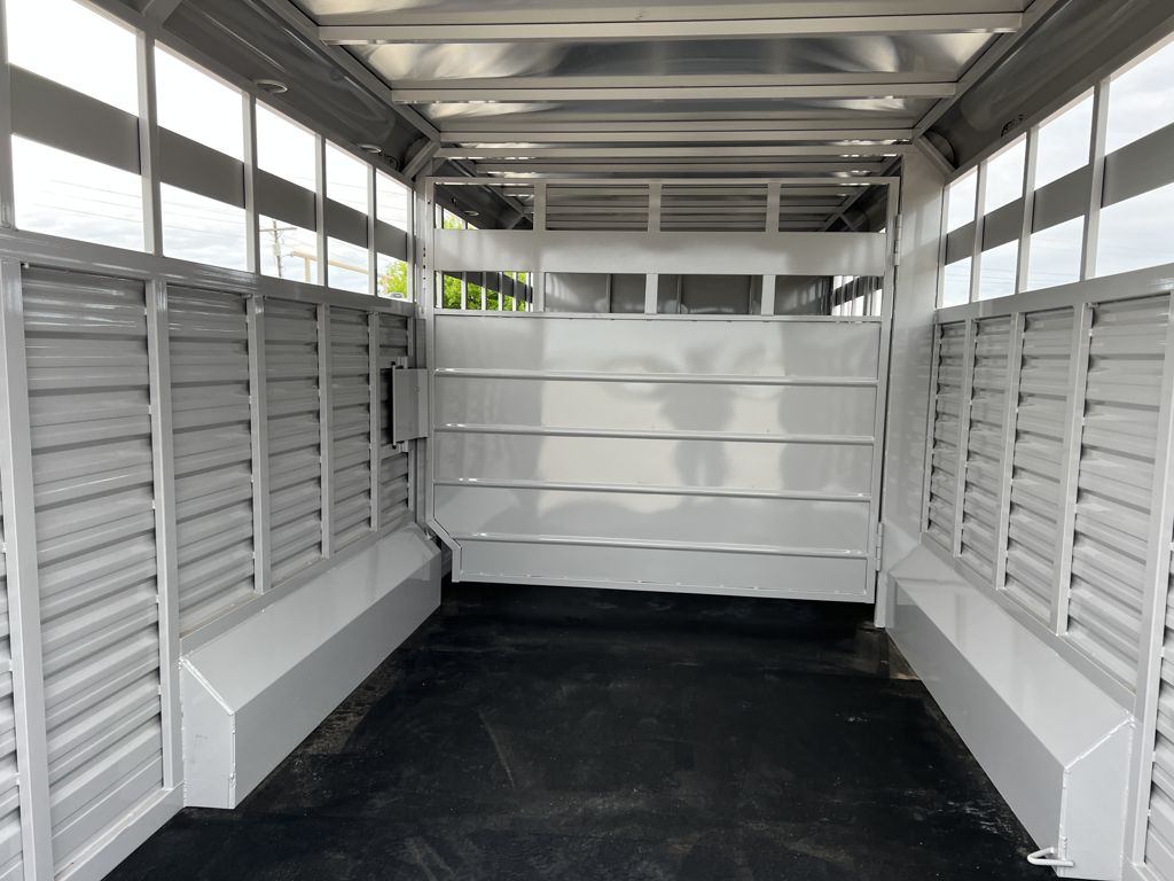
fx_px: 882
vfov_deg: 53.1
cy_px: 440
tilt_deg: -7.3
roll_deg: -1.4
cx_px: 587
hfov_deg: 67.3
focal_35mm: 26
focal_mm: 5.7
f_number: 1.5
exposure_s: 1/171
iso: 64
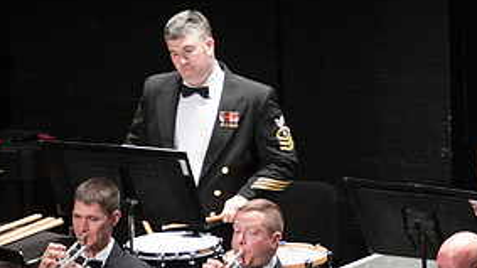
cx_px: 364
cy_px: 260
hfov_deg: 3.5
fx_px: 7878
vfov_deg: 1.9
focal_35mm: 623
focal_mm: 290
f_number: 5.6
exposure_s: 1/125
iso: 4000
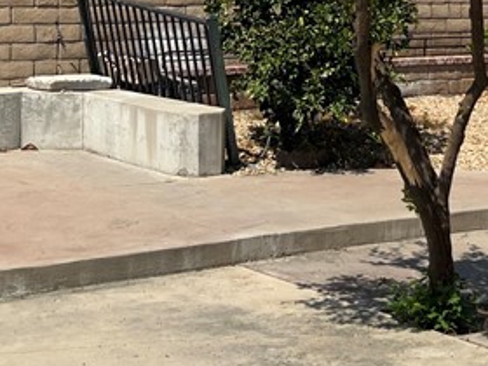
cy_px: -33
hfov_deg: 20.5
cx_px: 363
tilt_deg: +1.2
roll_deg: +0.0
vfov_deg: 15.2
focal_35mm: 95
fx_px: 1339
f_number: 1.5
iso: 50
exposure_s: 1/6211
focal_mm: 5.7
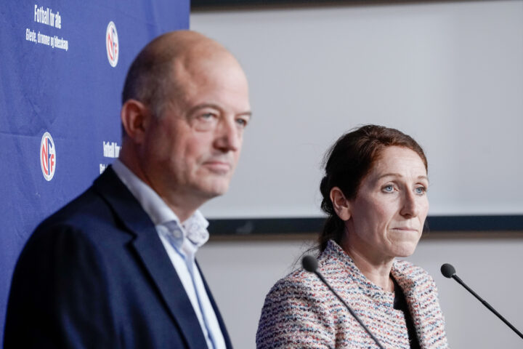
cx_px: 262
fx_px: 2237
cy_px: 174
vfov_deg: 8.9
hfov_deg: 13.3
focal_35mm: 154
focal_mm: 154
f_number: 5.6
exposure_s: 1/250
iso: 3200
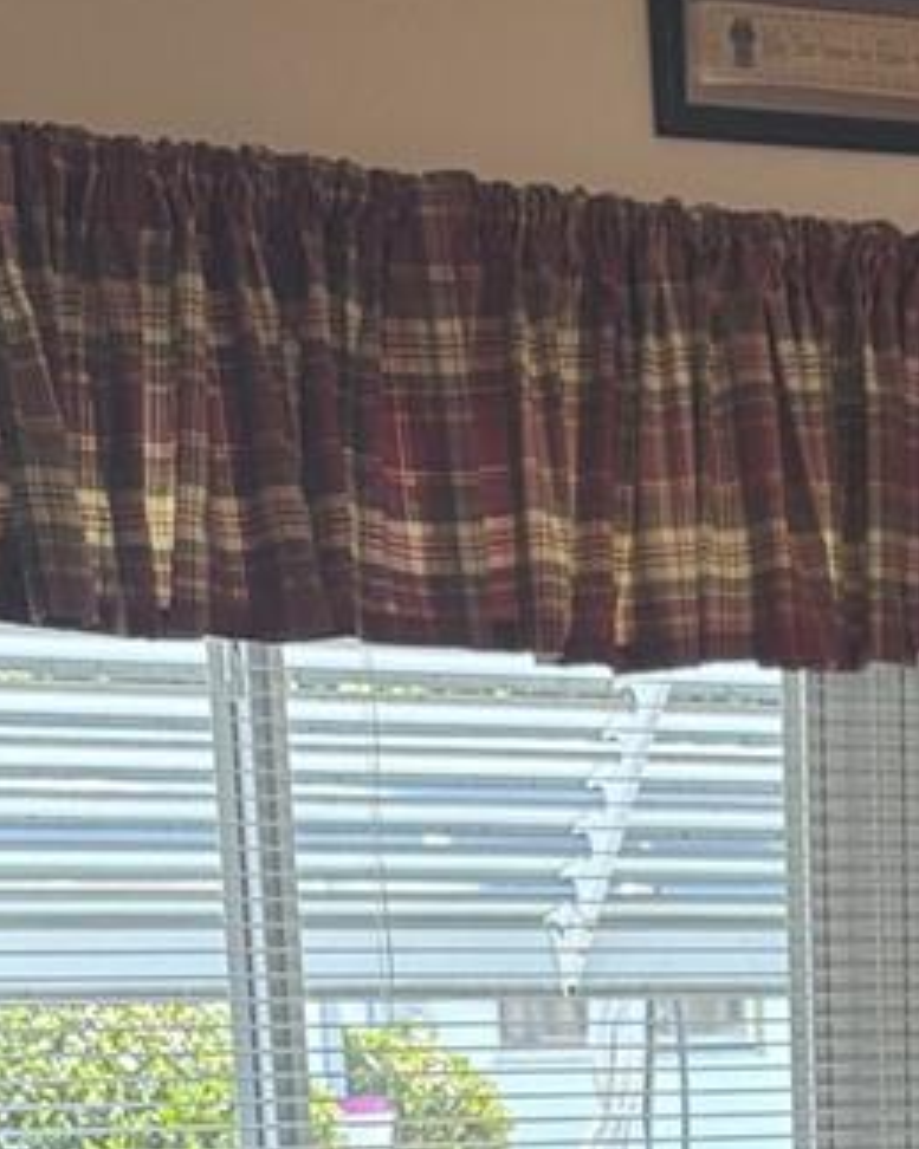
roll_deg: -0.9
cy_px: 1819
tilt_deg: -14.9
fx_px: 3197
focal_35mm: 94
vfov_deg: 17.8
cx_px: 997
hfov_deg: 15.9
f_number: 1.6
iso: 160
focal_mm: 5.96
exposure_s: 1/60
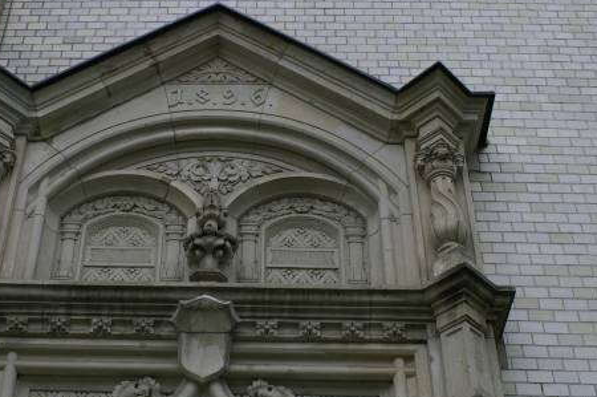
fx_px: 994
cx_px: 214
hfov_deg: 33.2
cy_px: 257
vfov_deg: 22.5
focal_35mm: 60
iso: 100
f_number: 8
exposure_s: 1/100
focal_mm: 30
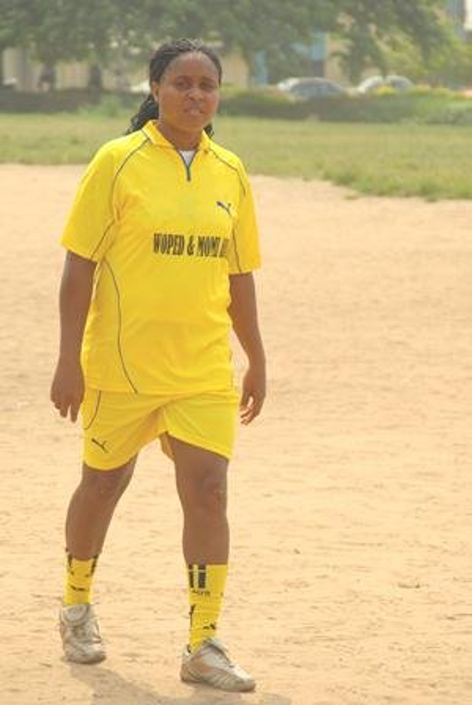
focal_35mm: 202
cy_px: 352
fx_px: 3970
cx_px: 236
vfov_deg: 10.1
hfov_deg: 6.8
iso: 100
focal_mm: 135
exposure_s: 1/320
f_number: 6
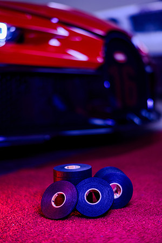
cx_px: 81
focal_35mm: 58
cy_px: 122
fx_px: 391
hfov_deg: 23.4
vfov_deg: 34.5
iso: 400
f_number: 1.4
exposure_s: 1/60
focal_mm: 58
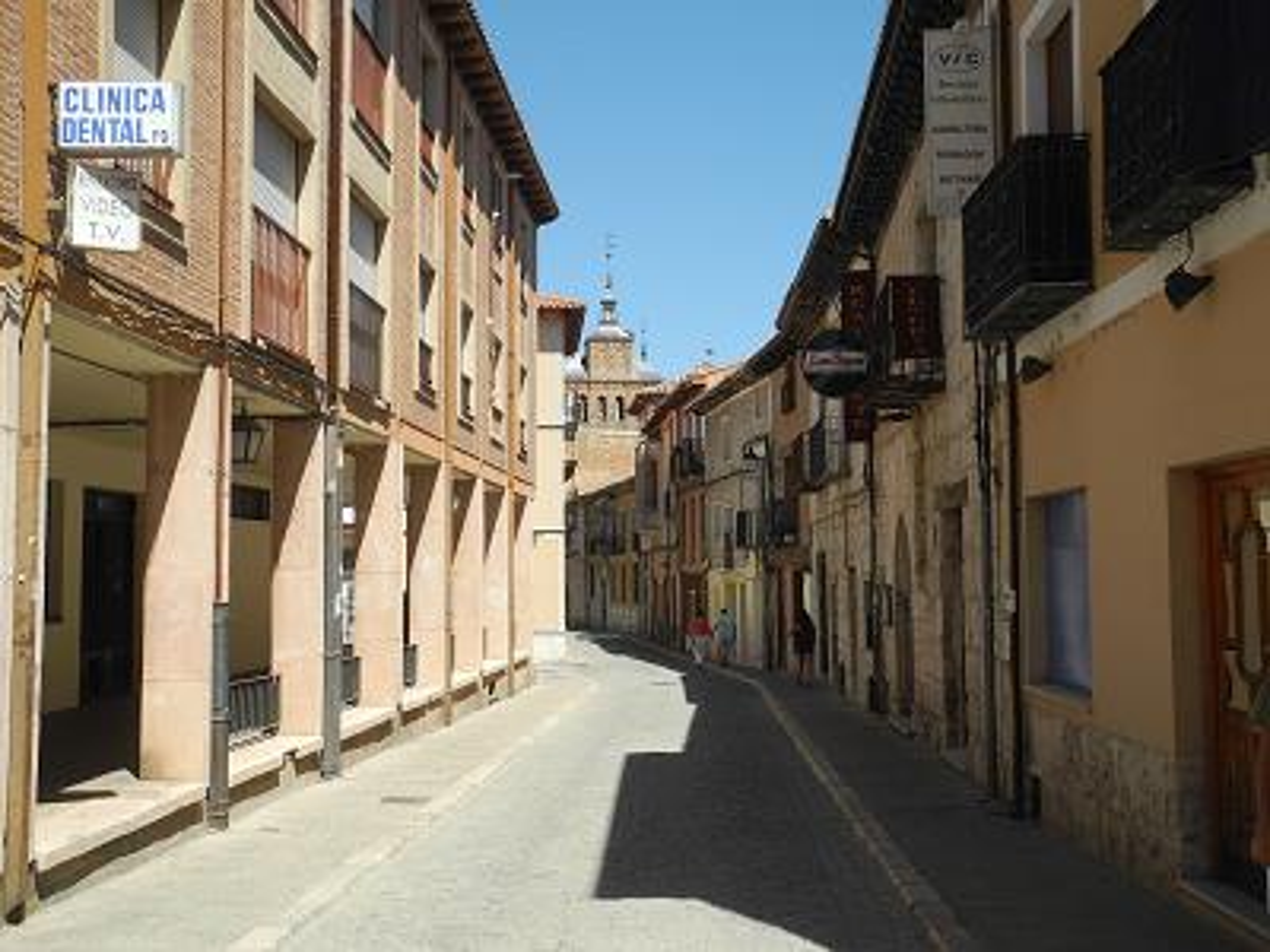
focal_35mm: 41
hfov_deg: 45.8
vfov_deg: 35.1
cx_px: 635
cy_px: 476
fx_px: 1504
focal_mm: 8.8
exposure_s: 1/1000
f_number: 3.5
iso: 100
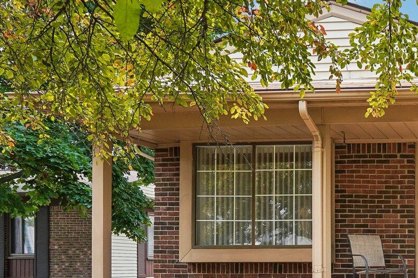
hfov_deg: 35.5
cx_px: 495
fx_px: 511
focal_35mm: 44
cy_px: 266
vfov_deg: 28.9
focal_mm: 17
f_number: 8
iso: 400
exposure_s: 1/250
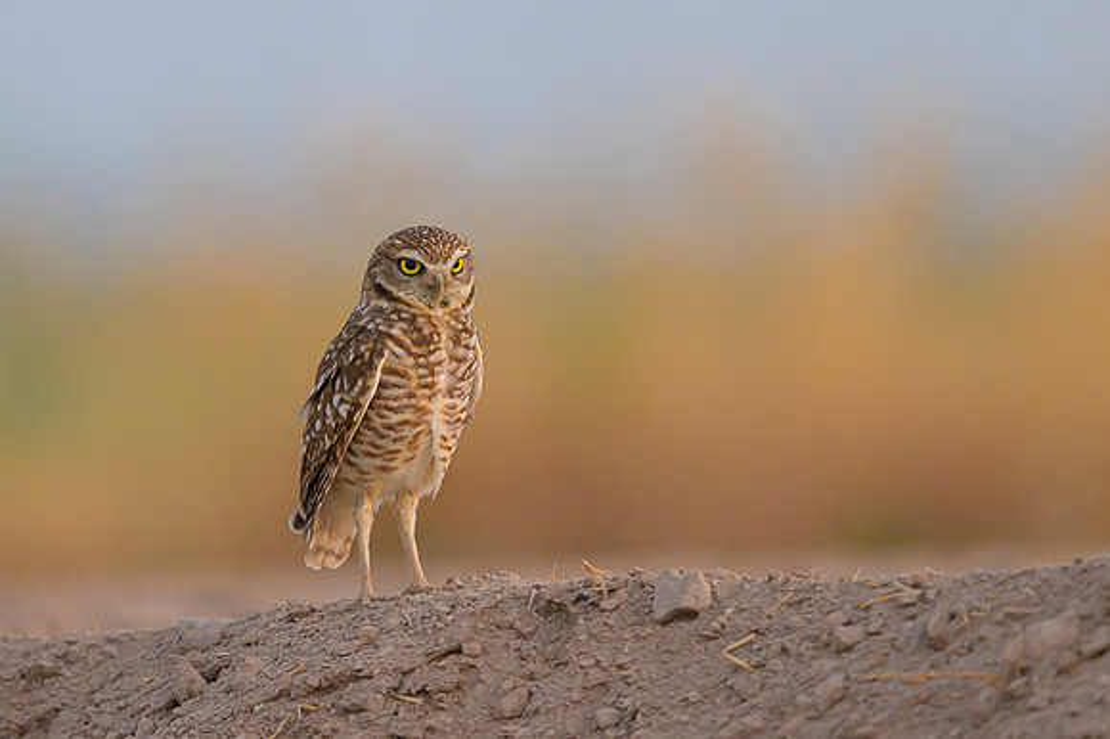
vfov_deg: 1.2
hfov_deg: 1.9
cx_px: 455
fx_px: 34271
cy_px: 294
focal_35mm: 1112
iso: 1000
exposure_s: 1/200
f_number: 4
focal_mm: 560
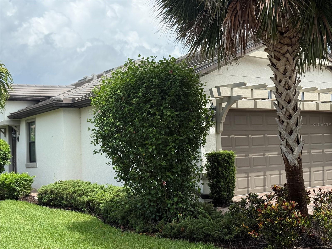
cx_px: 166
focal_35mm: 48
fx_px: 460
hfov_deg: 39.7
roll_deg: +2.4
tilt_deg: +4.5
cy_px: 124
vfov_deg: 30.3
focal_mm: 6.76
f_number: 1.78
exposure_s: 1/4329
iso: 100
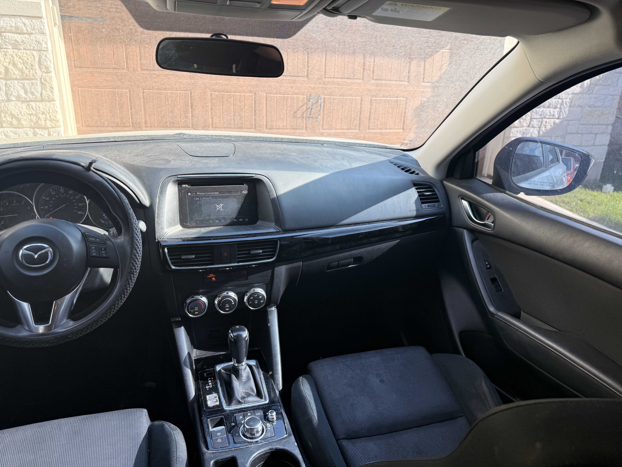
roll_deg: -2.9
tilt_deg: -19.8
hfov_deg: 71.6
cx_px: 311
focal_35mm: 24
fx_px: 431
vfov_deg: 56.8
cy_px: 234
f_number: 1.78
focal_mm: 6.76
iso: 80
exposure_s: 1/370
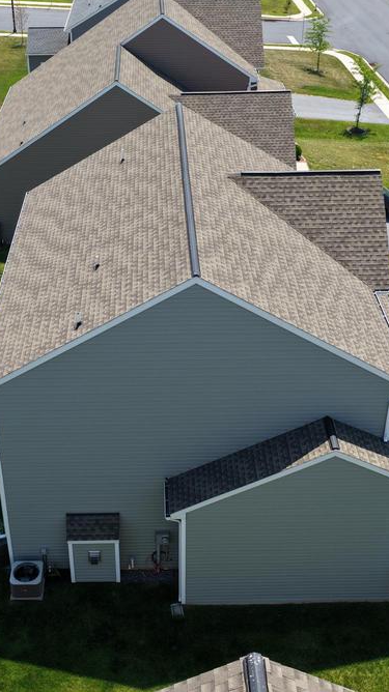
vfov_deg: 45.5
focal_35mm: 45
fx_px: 826
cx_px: 154
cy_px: 351
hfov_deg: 26.4
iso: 125
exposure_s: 1/1000
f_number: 2.8
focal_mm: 14.45
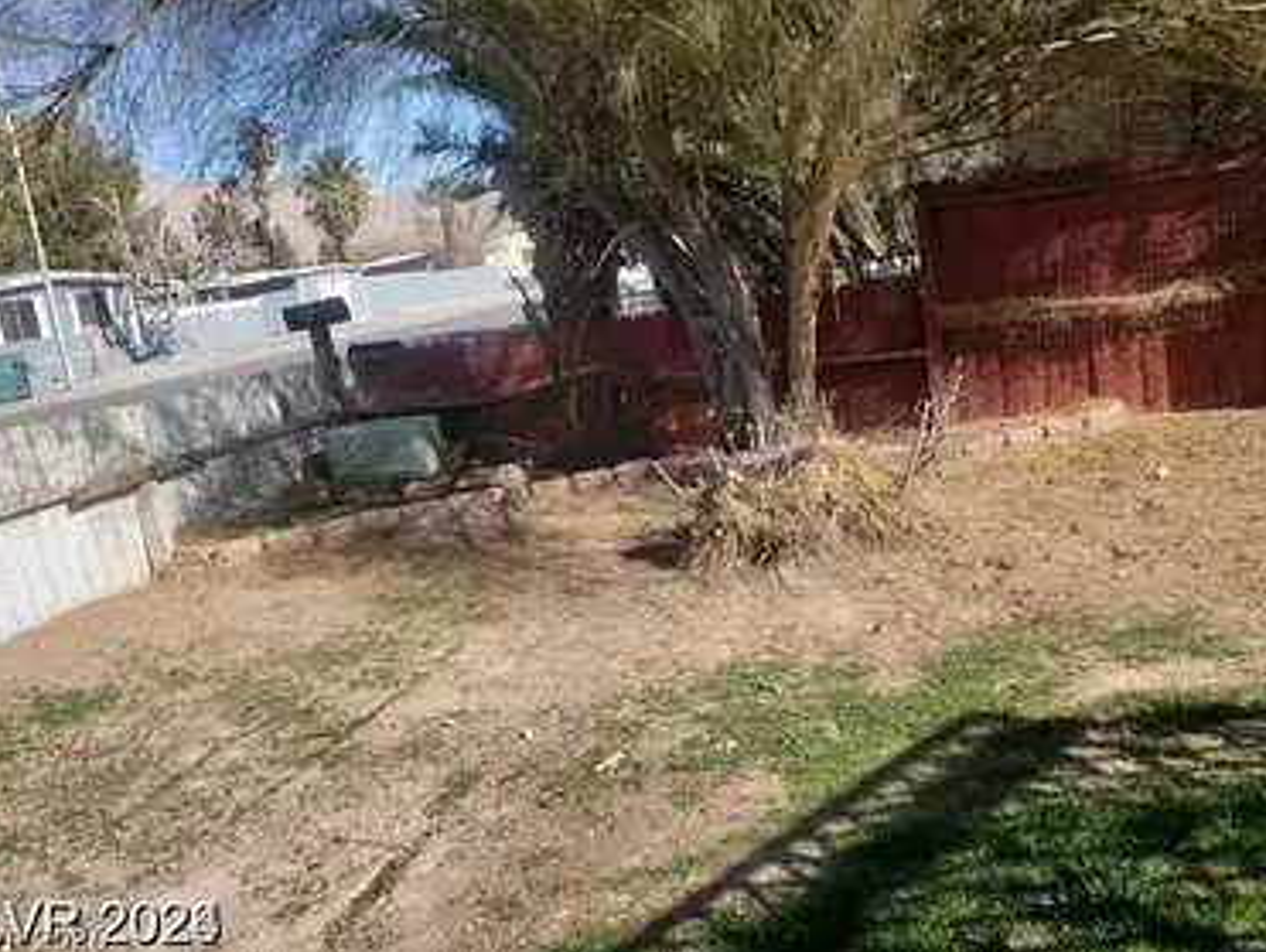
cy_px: 450
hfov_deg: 63.4
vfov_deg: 49.8
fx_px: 1025
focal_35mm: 28
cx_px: 645
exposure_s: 1/1056
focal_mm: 4.3
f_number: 2.4
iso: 50
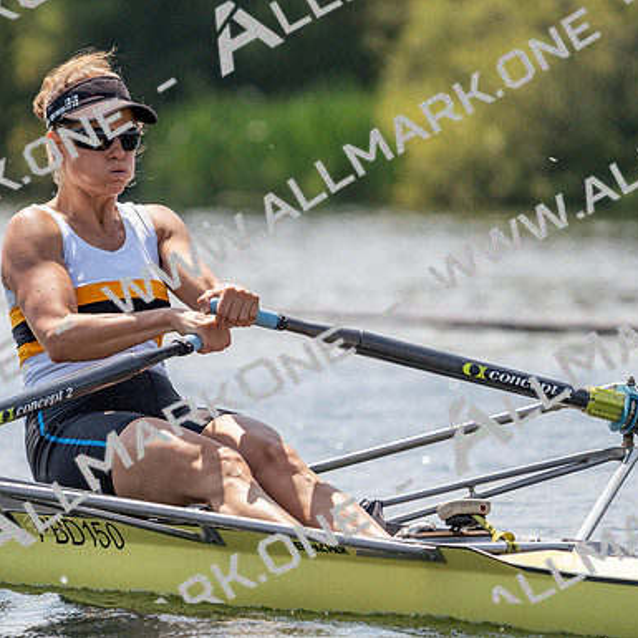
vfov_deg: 4.2
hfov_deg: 4.2
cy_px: 319
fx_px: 8716
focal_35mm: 418
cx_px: 307
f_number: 6.3
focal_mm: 326
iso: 200
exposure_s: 1/1600
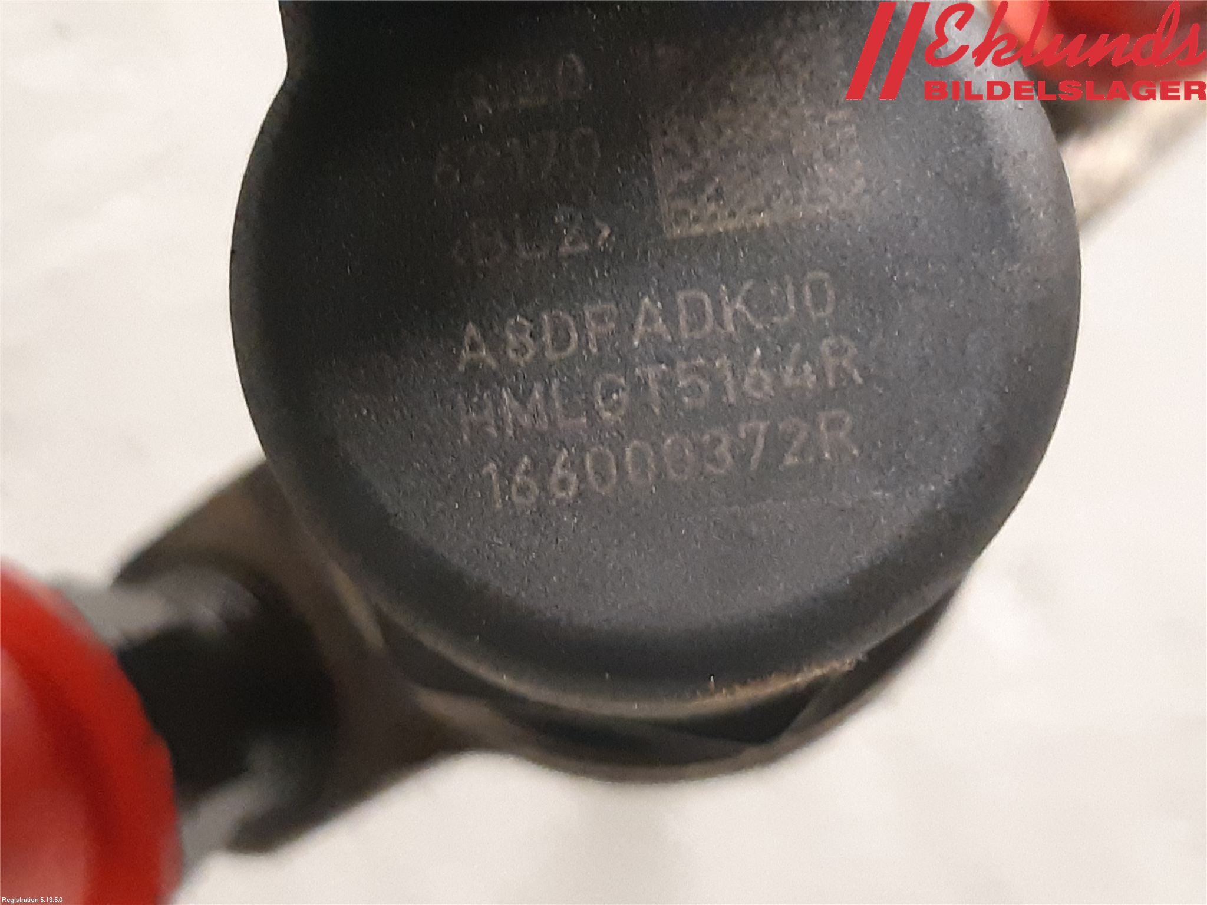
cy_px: 452
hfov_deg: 67.3
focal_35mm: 26
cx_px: 604
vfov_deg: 53.1
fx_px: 907
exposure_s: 1/25
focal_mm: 3.93
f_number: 1.7
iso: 400
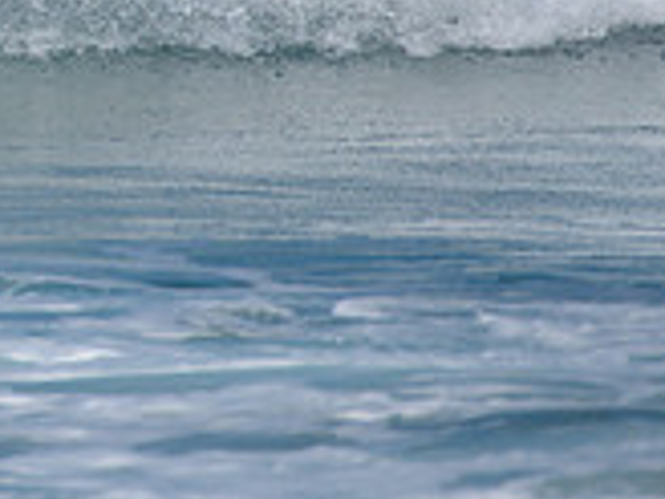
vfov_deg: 0.9
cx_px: -434
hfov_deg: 1.2
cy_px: -213
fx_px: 32658
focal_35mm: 1700
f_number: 5.6
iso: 160
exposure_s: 1/2000
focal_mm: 500
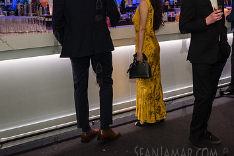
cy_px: 40
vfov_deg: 21.4
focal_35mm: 63
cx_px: 196
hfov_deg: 30.9
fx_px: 409
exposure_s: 1/160
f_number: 4.5
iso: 4000
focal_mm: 31
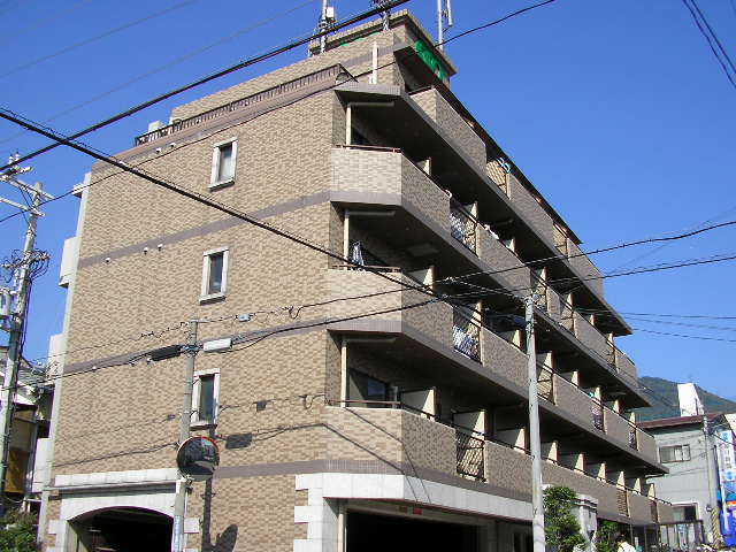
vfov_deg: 37.7
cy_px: 276
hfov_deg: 49.0
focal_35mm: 38
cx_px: 368
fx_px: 808
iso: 50
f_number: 4.1
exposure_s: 1/490
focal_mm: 5.8
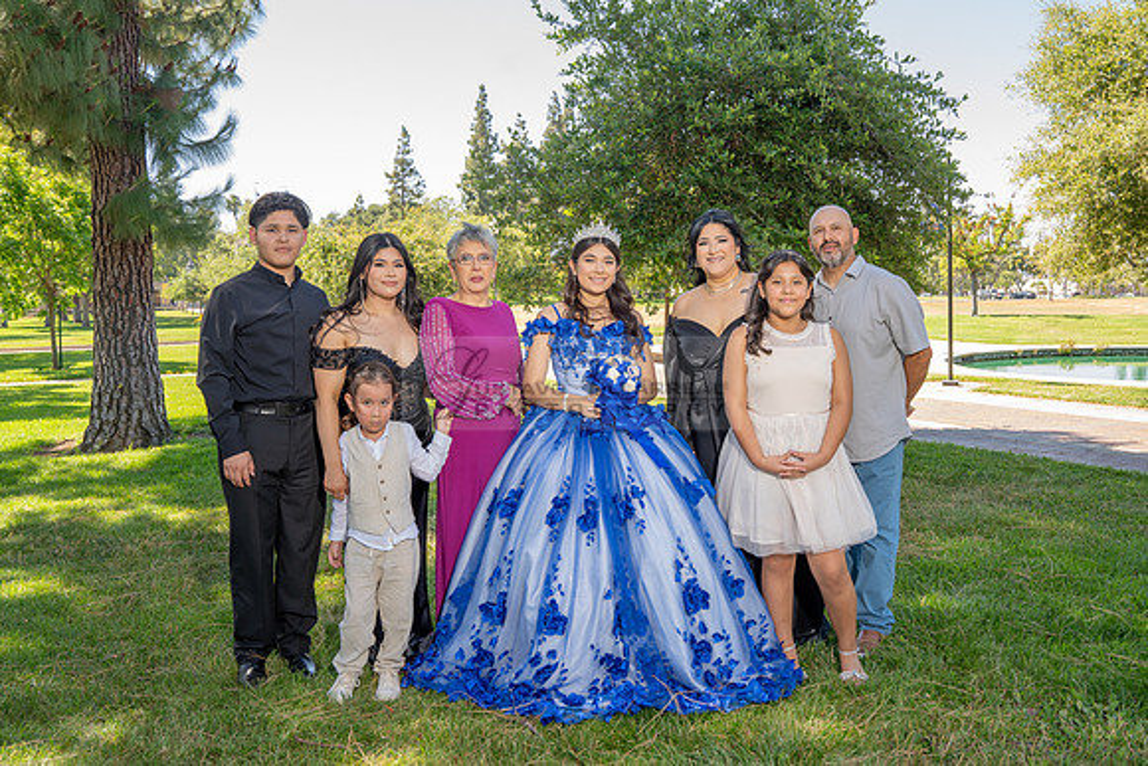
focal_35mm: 30
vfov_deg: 43.4
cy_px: 348
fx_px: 962
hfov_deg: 61.6
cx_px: 612
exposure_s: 1/125
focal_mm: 25.1
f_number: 5
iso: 80
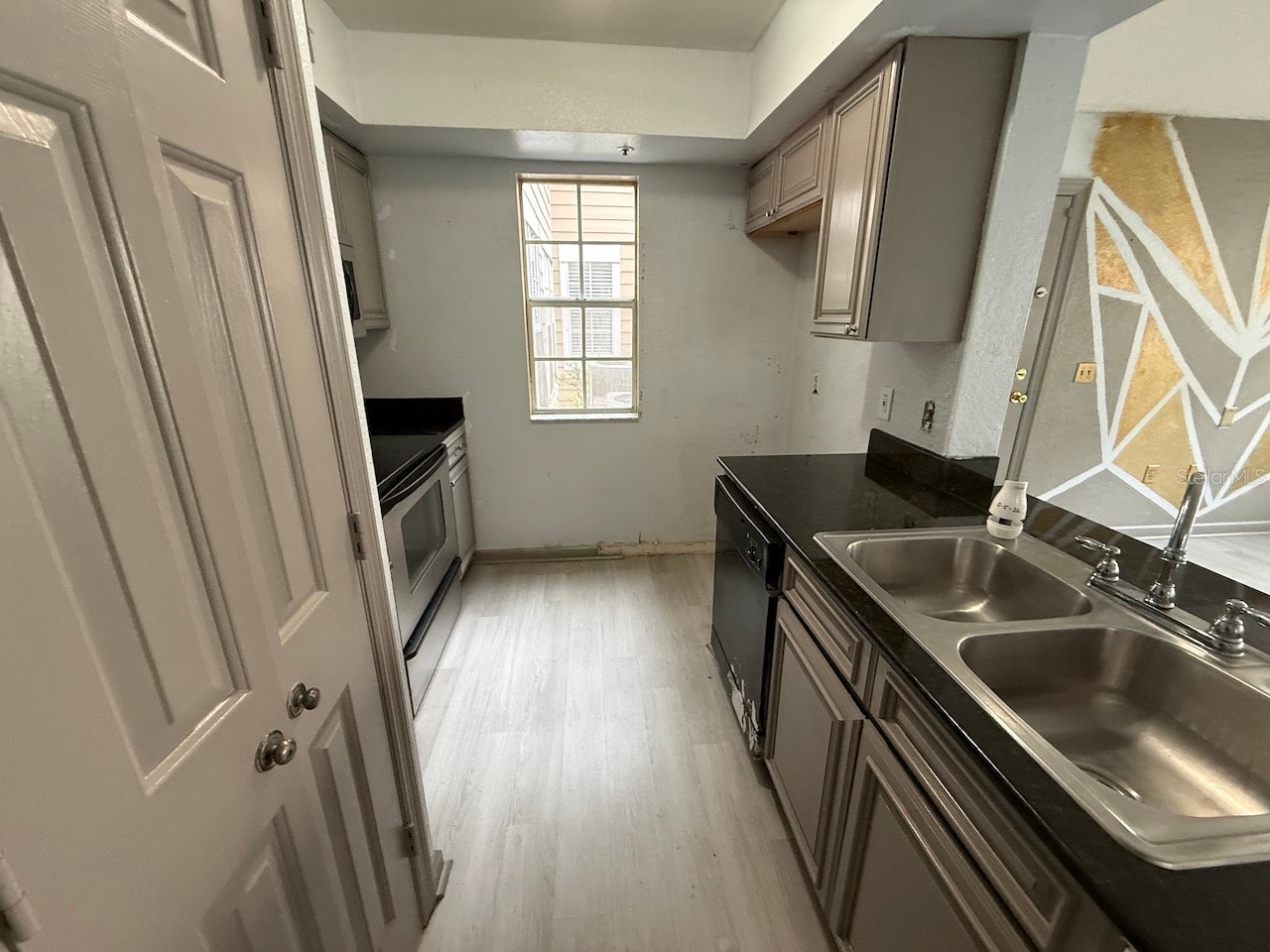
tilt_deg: -15.8
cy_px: 476
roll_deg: +0.5
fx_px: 514
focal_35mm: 14
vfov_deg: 85.7
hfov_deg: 102.1
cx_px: 635
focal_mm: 2.22
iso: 500
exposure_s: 1/60
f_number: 2.2
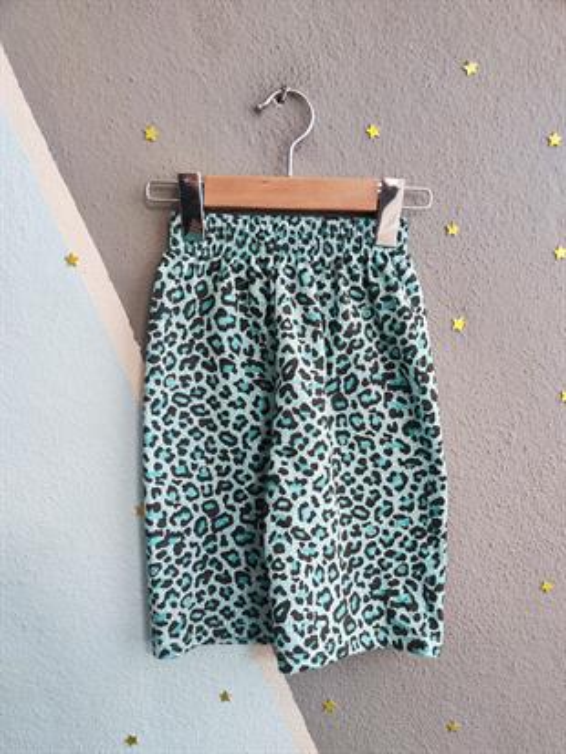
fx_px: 523
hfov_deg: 56.8
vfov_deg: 71.6
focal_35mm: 24
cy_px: 377
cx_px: 283
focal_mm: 5.59
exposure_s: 1/64.5
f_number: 1.88
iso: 388
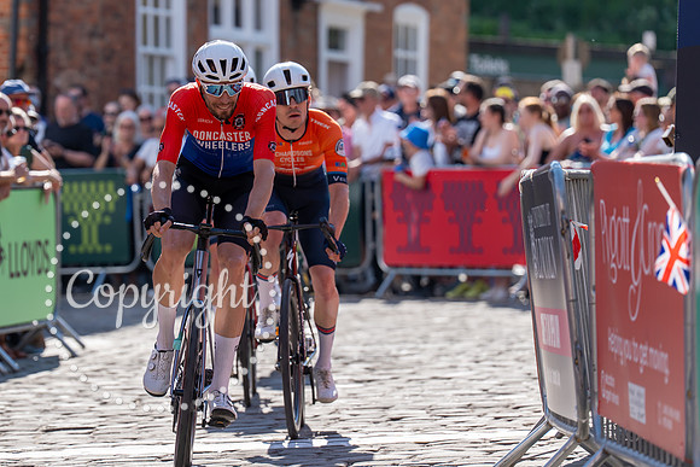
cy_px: 174
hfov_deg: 9.2
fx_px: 4343
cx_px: 264
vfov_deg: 6.2
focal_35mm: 223
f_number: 3.5
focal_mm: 178
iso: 160
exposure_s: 1/1000
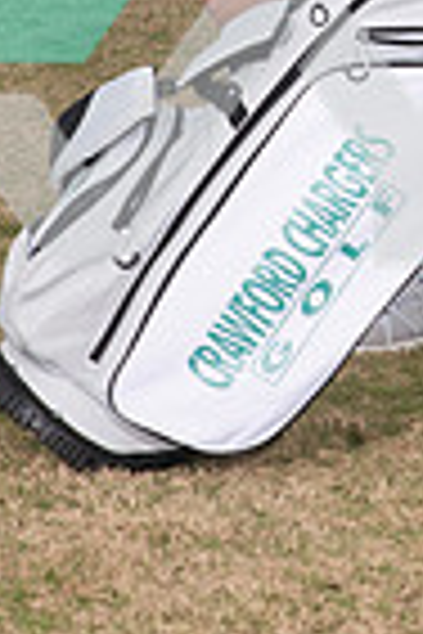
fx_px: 3930
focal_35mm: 223
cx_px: 536
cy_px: -184
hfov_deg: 6.1
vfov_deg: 9.1
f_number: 6.3
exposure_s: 1/320
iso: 100
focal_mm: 70
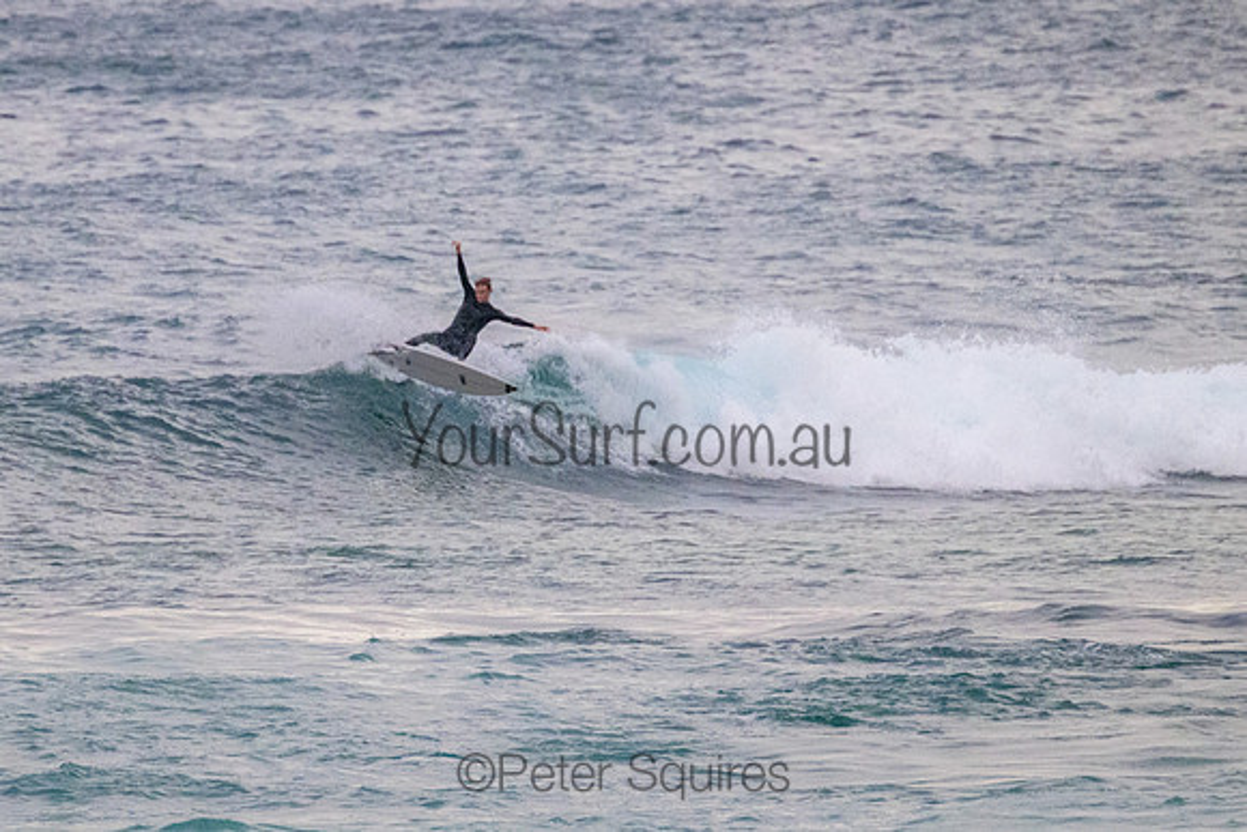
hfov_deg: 1.9
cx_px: 458
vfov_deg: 1.3
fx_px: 38062
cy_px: 382
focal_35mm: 1099
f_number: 11
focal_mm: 800
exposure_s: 1/2000
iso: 6400
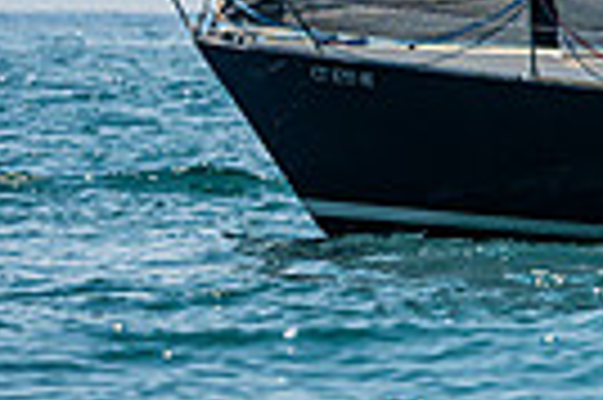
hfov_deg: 1.7
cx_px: 941
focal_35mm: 1212
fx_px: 20276
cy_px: -409
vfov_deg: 1.1
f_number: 6.3
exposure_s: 1/3200
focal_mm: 260
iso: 400
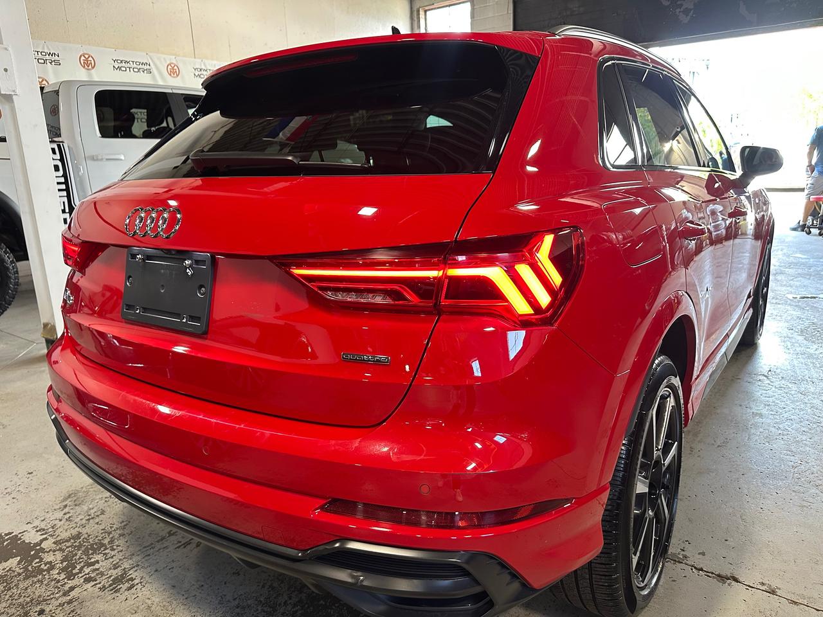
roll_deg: +3.1
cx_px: 412
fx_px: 571
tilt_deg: -14.0
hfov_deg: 71.6
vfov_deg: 56.8
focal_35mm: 24
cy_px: 308
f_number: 1.78
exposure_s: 1/60
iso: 250
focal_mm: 6.86
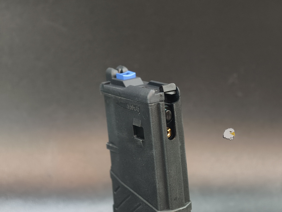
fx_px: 694
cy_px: 106
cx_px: 141
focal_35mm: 85
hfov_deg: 23.0
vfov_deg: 17.4
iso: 2249
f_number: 2.67
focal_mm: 22.48
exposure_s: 1/10
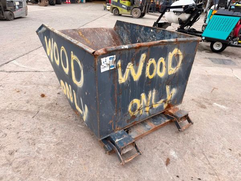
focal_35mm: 24
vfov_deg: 56.8
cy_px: 90
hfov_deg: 71.6
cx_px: 120
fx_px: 167
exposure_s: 1/166
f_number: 1.78
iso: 64
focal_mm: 6.76
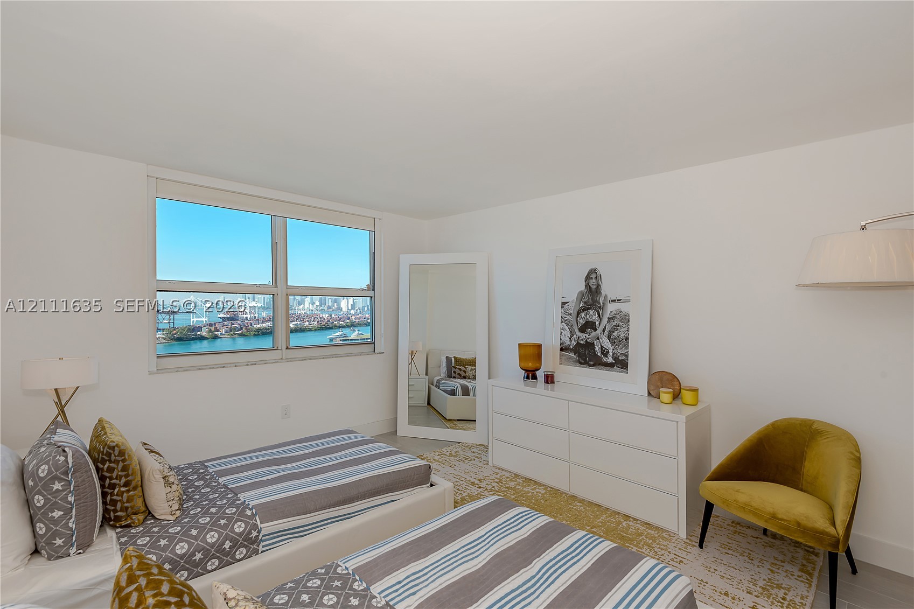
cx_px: 457
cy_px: 304
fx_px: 406
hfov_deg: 96.7
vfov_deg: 73.7
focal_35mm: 16
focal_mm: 16
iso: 100
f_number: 8
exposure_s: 1/250
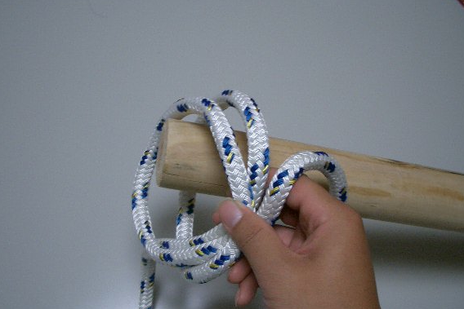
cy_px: 161
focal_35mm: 41
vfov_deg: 32.6
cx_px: 206
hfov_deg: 47.3
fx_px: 529
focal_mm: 5.8
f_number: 2.6
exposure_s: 1/60
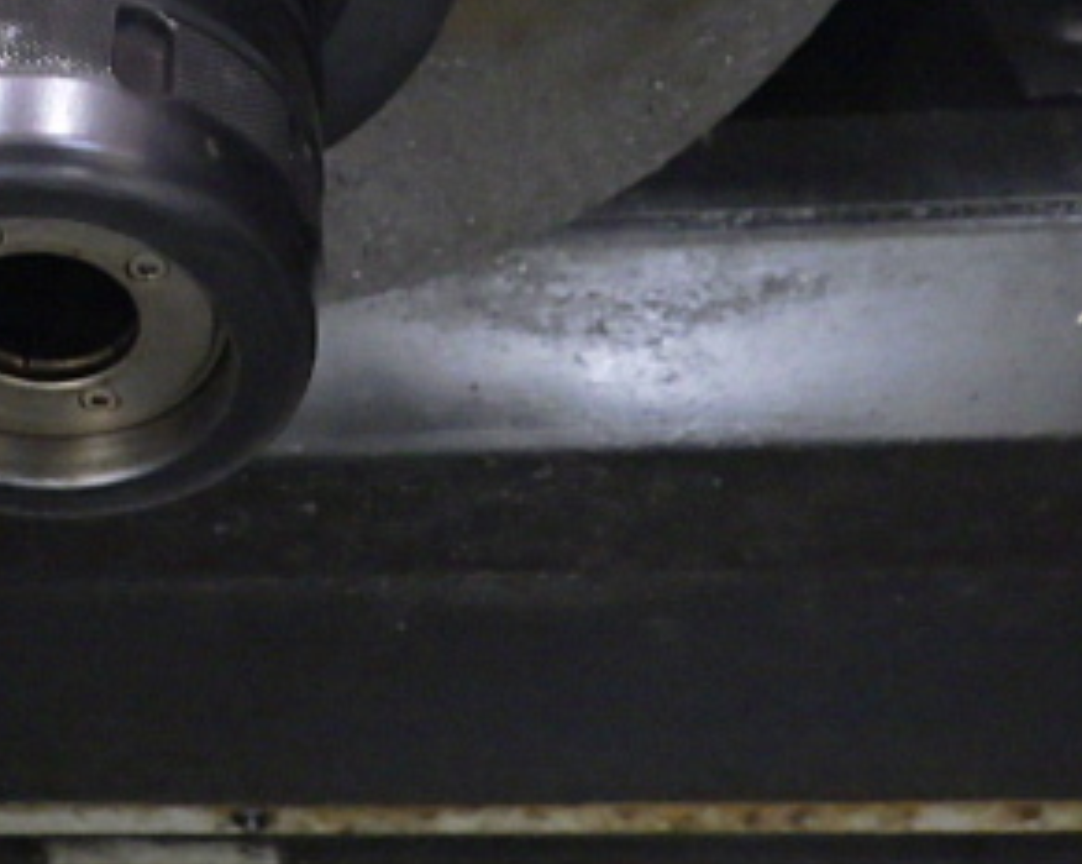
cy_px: 100
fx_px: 1919
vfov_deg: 24.7
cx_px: 59
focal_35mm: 60
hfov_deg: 29.8
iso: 1600
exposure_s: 1/8
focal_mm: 5
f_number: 3.5
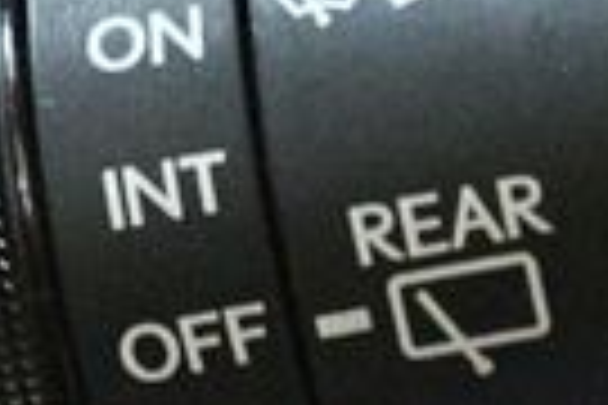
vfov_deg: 3.9
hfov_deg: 5.7
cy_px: 274
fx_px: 6012
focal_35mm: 356
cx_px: -297
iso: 12800
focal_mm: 50
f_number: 5.6
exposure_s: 1/30
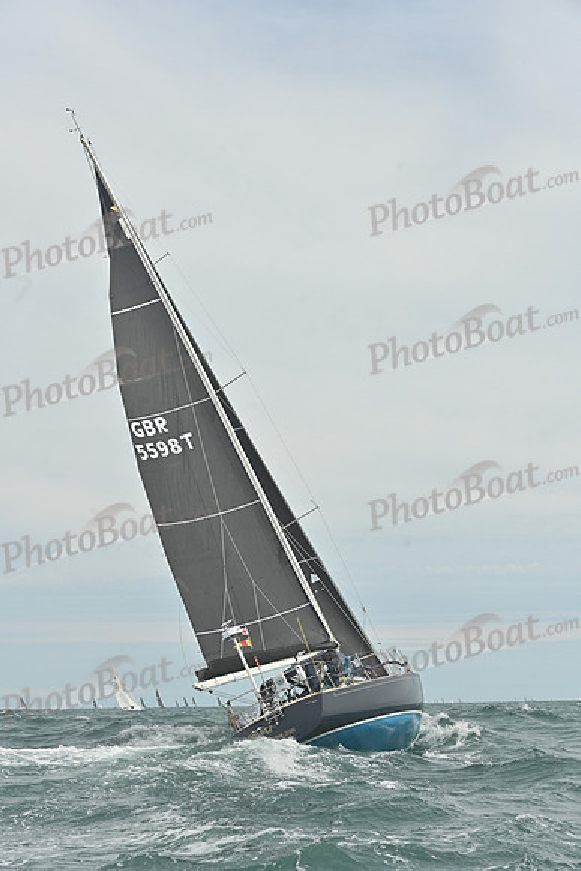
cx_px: 290
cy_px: 436
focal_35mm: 70
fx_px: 1693
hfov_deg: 19.5
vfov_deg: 28.8
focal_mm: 70
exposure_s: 1/1250
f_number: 9
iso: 320
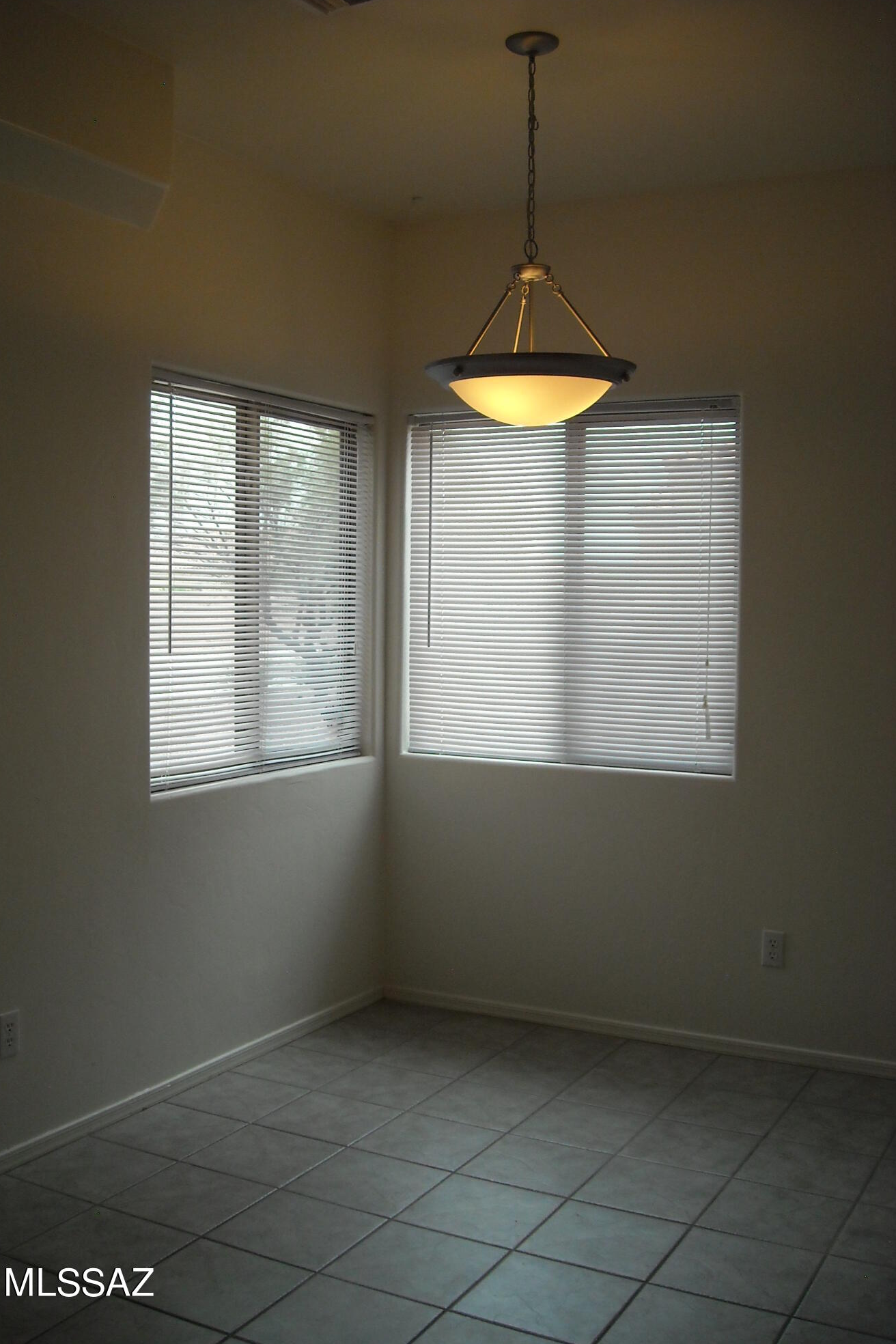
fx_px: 1381
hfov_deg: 35.9
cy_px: 662
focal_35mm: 37
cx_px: 388
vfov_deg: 51.9
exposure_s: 1/250
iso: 168
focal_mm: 5.7
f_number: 2.8
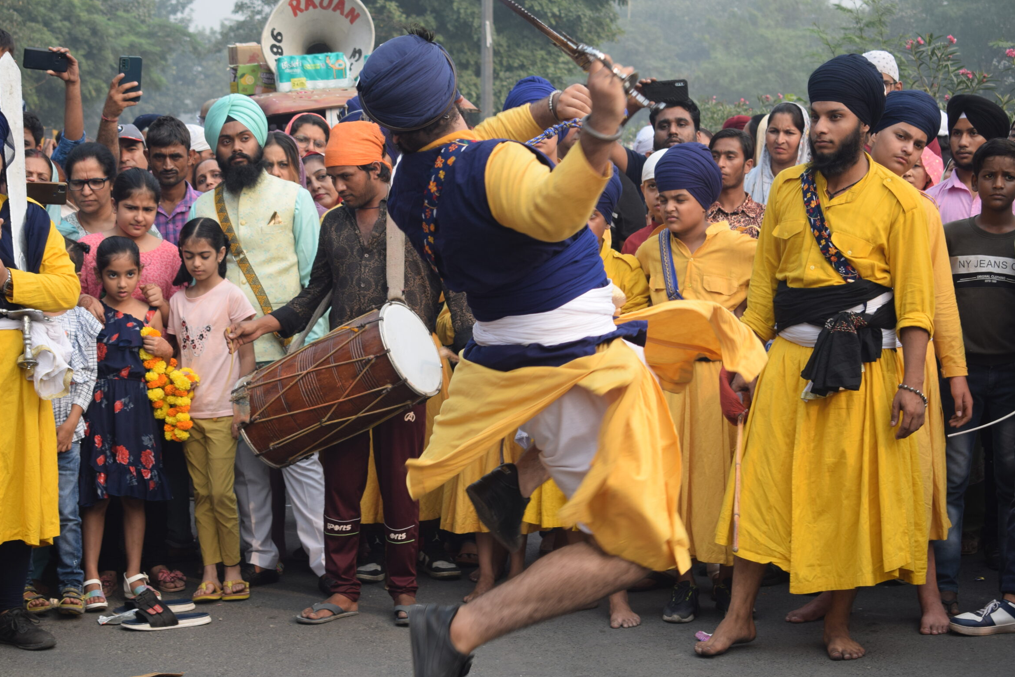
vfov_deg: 15.9
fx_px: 2425
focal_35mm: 86
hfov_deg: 23.6
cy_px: 362
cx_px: 481
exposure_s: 1/320
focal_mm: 52
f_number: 5.6
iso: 250
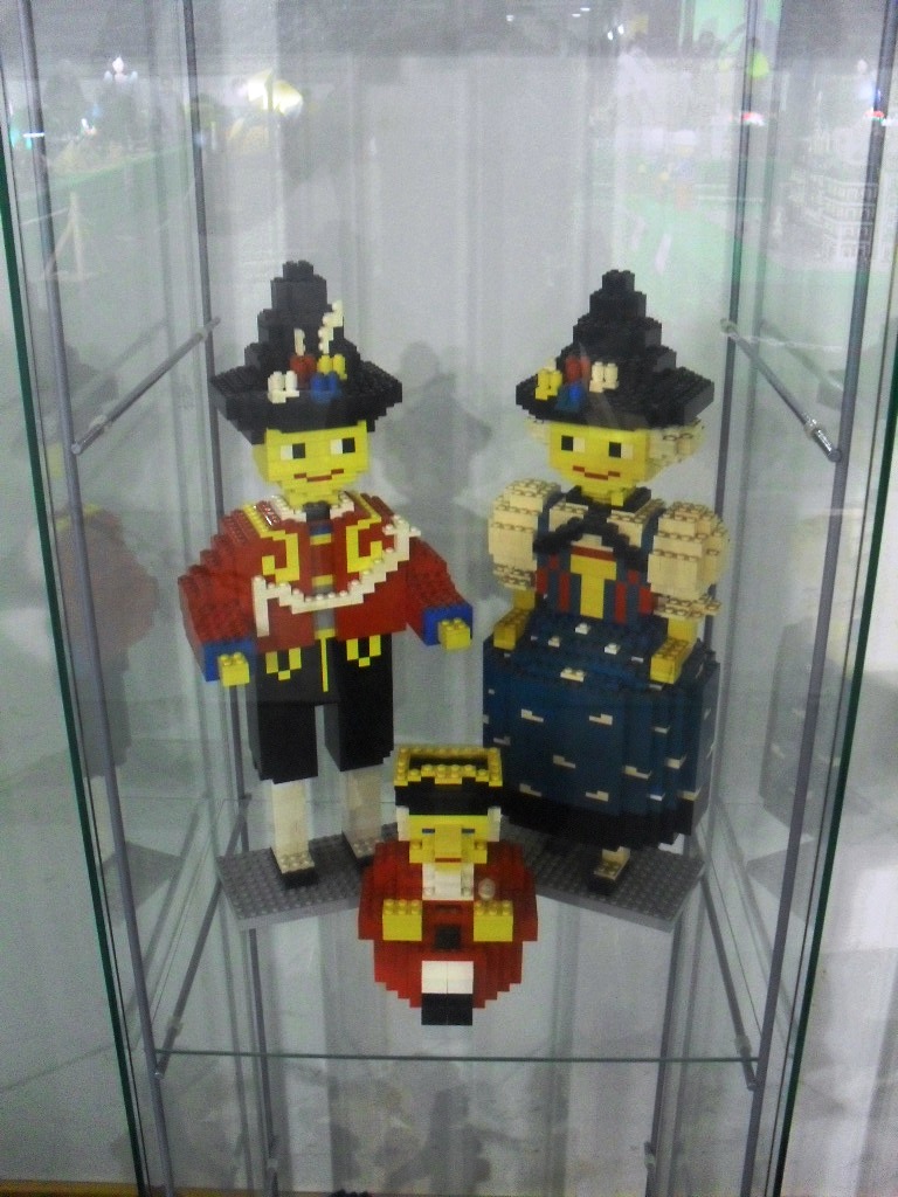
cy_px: 598
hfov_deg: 40.7
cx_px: 449
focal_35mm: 35
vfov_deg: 52.6
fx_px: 1211
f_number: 3.2
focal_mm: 6.3
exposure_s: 1/15
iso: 400
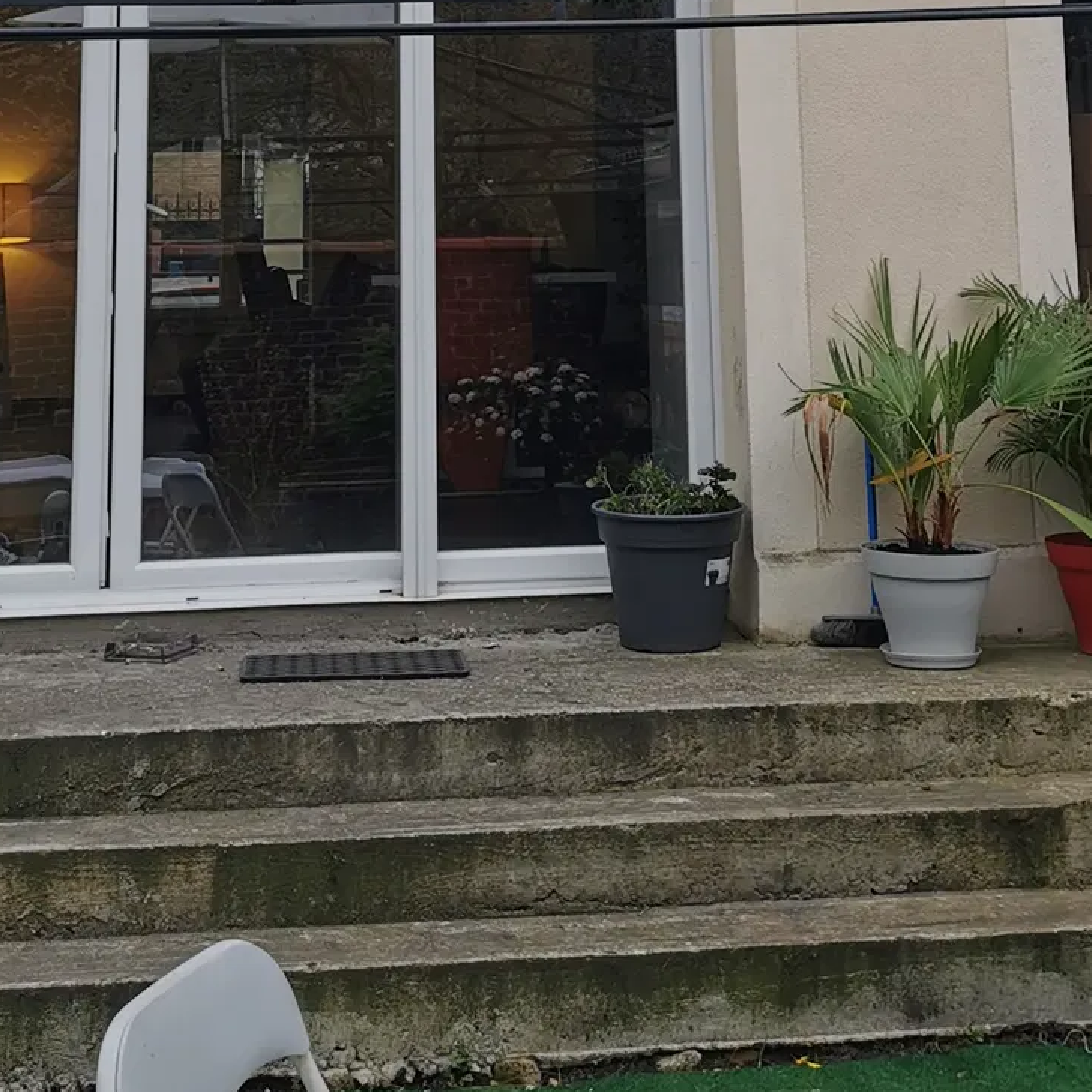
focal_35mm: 70
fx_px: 2498
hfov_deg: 24.7
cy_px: -247
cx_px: 526
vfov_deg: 22.5
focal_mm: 5.58
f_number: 1.8
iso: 50
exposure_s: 1/464
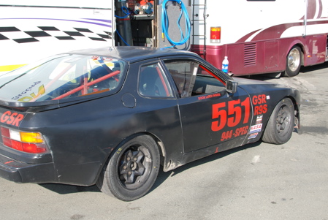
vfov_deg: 28.7
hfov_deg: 41.8
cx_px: 146
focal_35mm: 47
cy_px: 98
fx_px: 429
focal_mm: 22
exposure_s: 1/200
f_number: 5.6
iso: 100
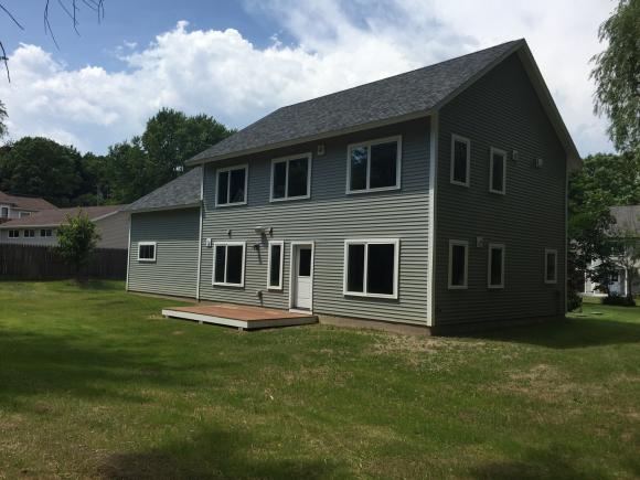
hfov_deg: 61.7
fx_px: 536
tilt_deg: +0.7
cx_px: 320
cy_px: 240
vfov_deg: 48.2
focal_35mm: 29
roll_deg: -2.6
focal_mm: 4.15
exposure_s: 1/2639
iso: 32
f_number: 2.2
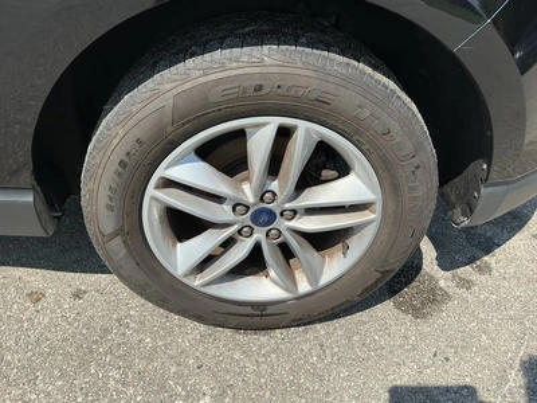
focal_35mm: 28
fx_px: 434
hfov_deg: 63.4
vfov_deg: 49.7
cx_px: 268
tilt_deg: -37.1
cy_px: 202
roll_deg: -7.4
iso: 25
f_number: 1.8
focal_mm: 3
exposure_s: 1/1534
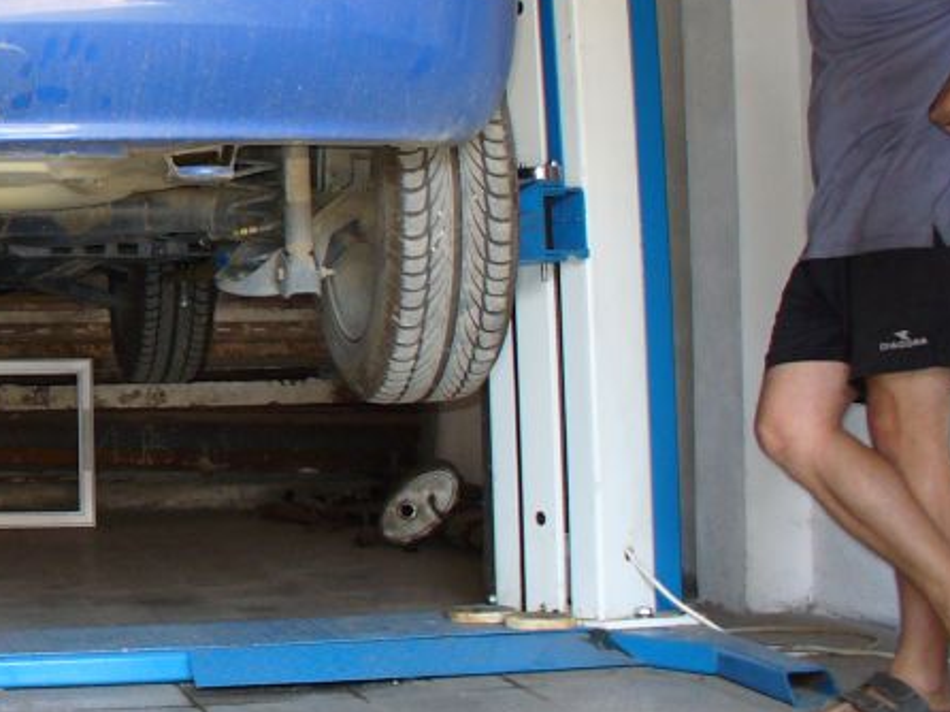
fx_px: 2331
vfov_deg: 17.2
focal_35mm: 85
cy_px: 141
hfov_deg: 21.9
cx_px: -60
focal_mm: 6.1
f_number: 2.8
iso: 100
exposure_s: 1/30
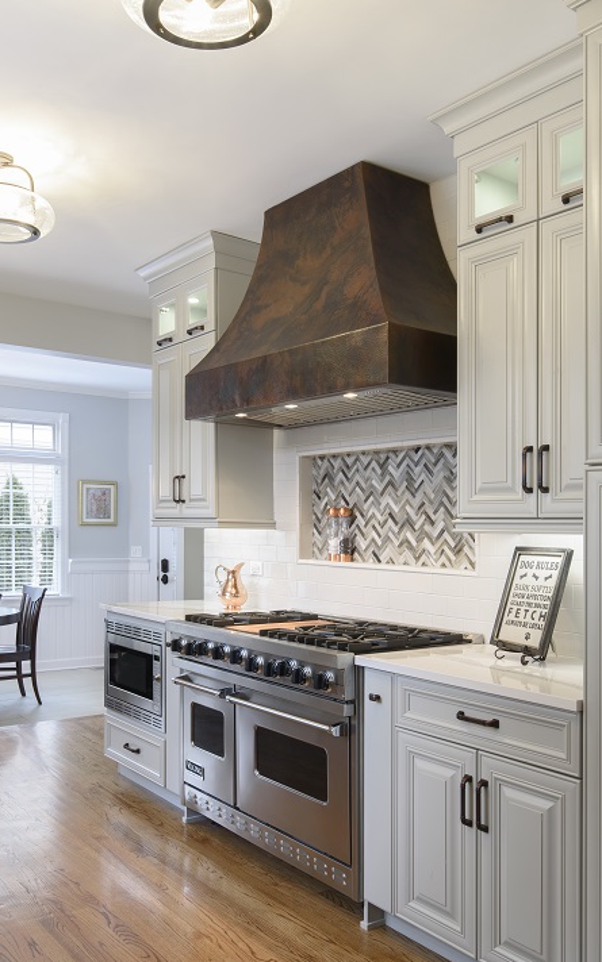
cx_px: 308
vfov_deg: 61.2
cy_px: 480
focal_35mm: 31
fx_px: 814
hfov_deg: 40.6
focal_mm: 30
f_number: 16
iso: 100
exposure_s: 3
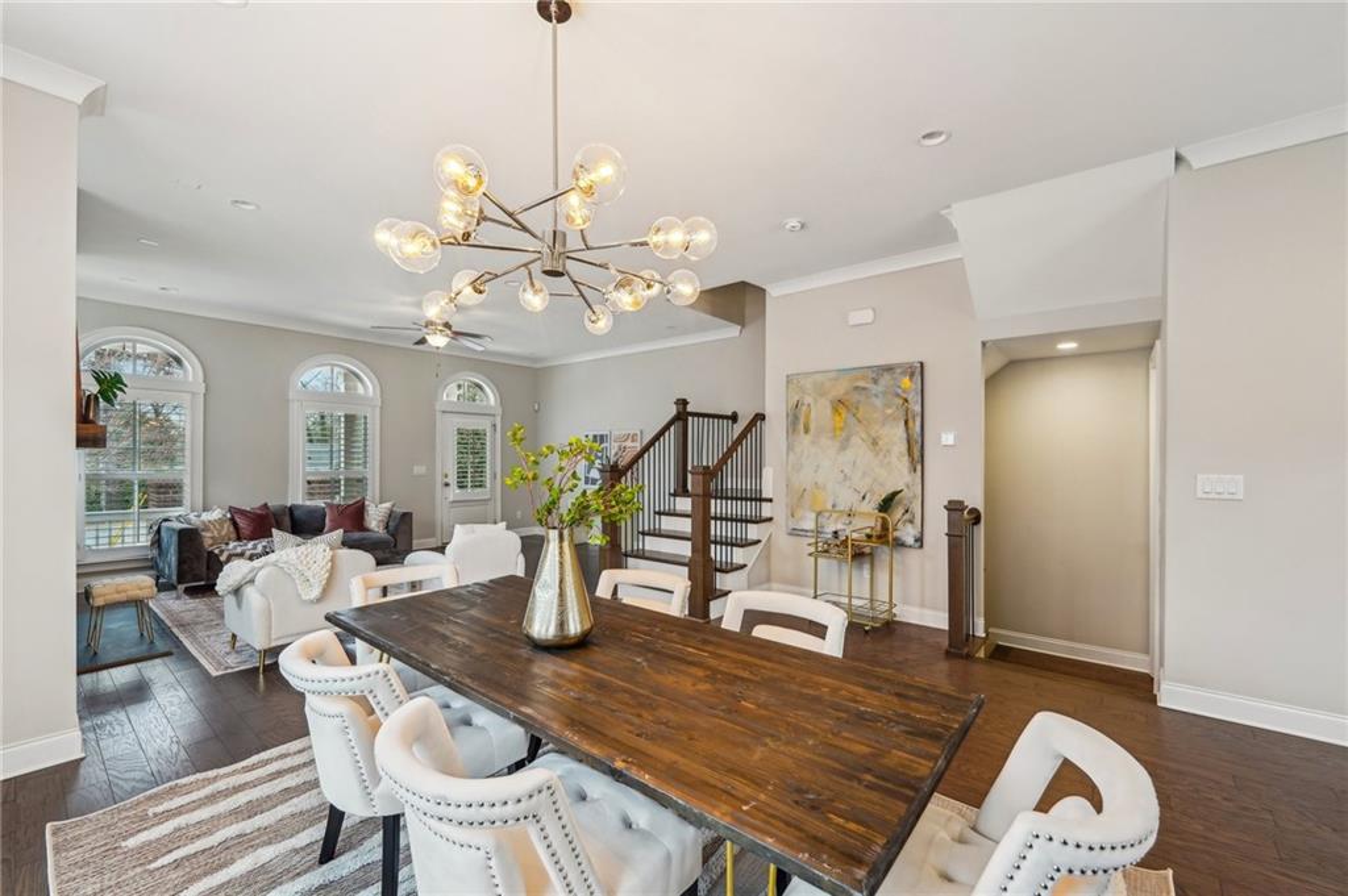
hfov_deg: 104.3
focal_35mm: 14
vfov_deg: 81.1
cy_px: 448
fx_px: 524
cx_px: 674
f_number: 8
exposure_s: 1/13
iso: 320
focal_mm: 14
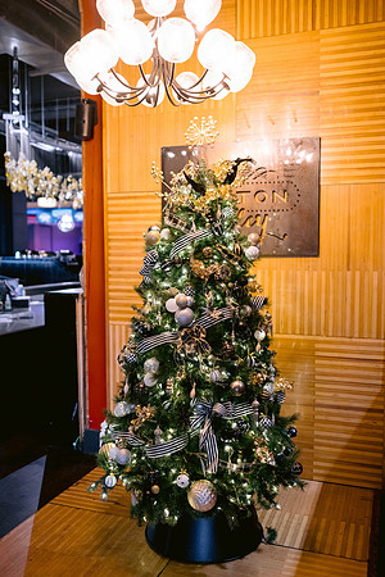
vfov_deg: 54.4
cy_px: 288
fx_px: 561
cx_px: 192
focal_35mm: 35
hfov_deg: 37.9
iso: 1600
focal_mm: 35
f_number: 1.8
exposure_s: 1/100
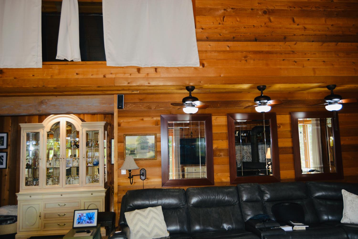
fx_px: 268
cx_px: 179
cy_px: 120
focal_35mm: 27
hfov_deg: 67.4
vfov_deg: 47.9
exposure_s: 1/80
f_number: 3.5
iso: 400
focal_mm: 18
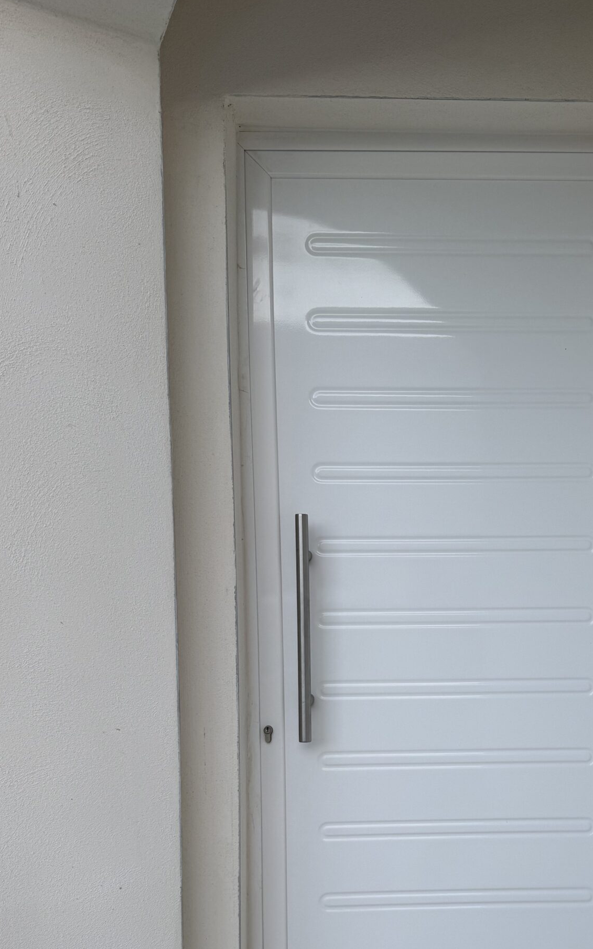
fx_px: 931
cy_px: 658
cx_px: 476
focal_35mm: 36
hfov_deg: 34.3
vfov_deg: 52.6
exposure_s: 1/559
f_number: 1.78
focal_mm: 6.76
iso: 80
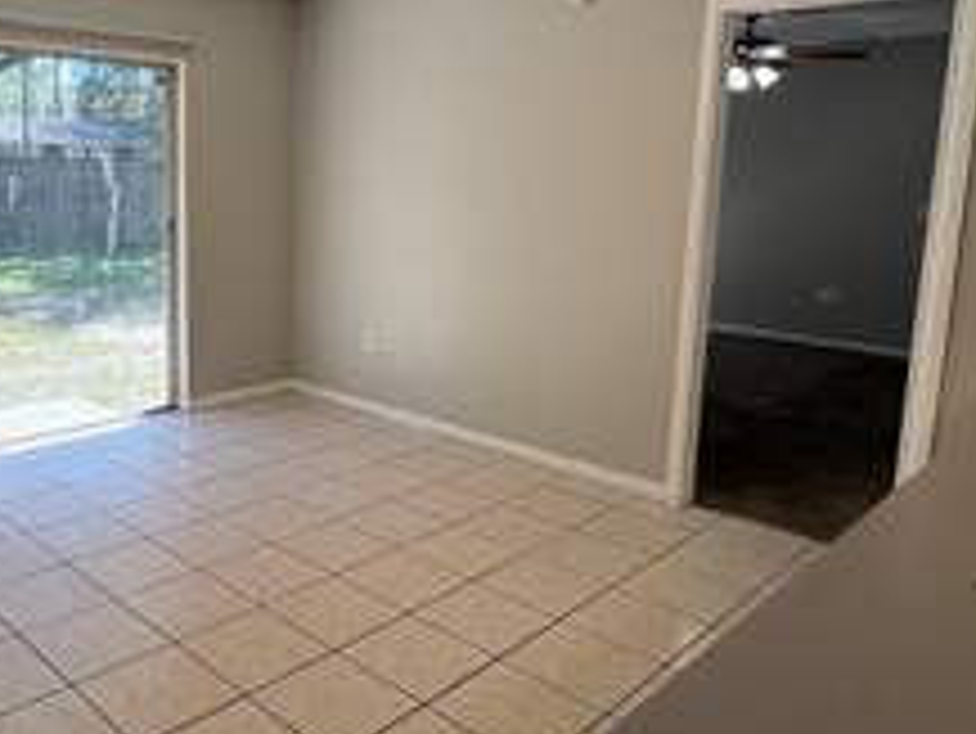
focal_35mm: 31
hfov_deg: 56.4
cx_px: 288
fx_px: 875
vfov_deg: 45.3
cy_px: 302
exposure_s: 1/228
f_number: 2.2
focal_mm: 2.22
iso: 64
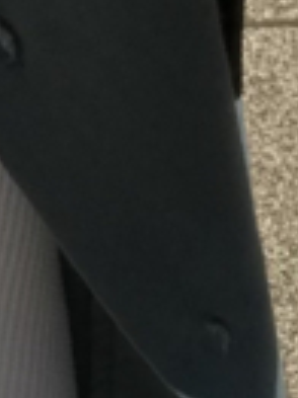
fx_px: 2886
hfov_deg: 5.7
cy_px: 319
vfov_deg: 7.9
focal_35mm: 251
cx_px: -421
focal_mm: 2.87
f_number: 2.2
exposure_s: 1/2049
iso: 25
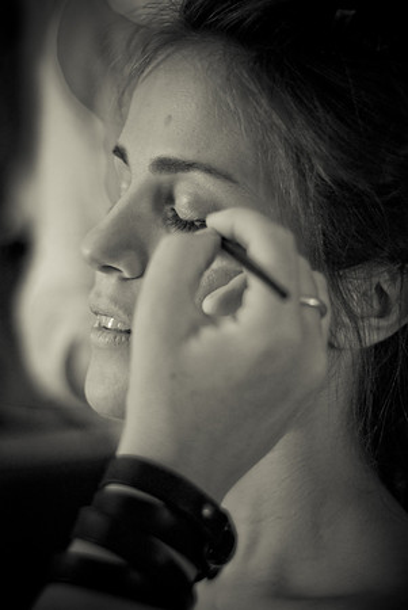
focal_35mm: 75
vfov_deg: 27.0
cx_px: 204
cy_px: 305
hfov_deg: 18.2
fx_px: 1272
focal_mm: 50
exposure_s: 1/60
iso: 400
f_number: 2
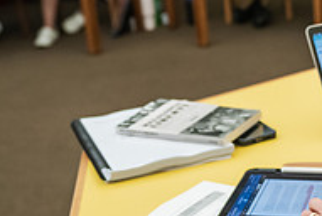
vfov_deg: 15.6
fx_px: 788
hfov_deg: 22.2
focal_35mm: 88
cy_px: 97
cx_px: 327
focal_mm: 29
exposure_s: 1/200
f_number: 2.8
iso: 1250
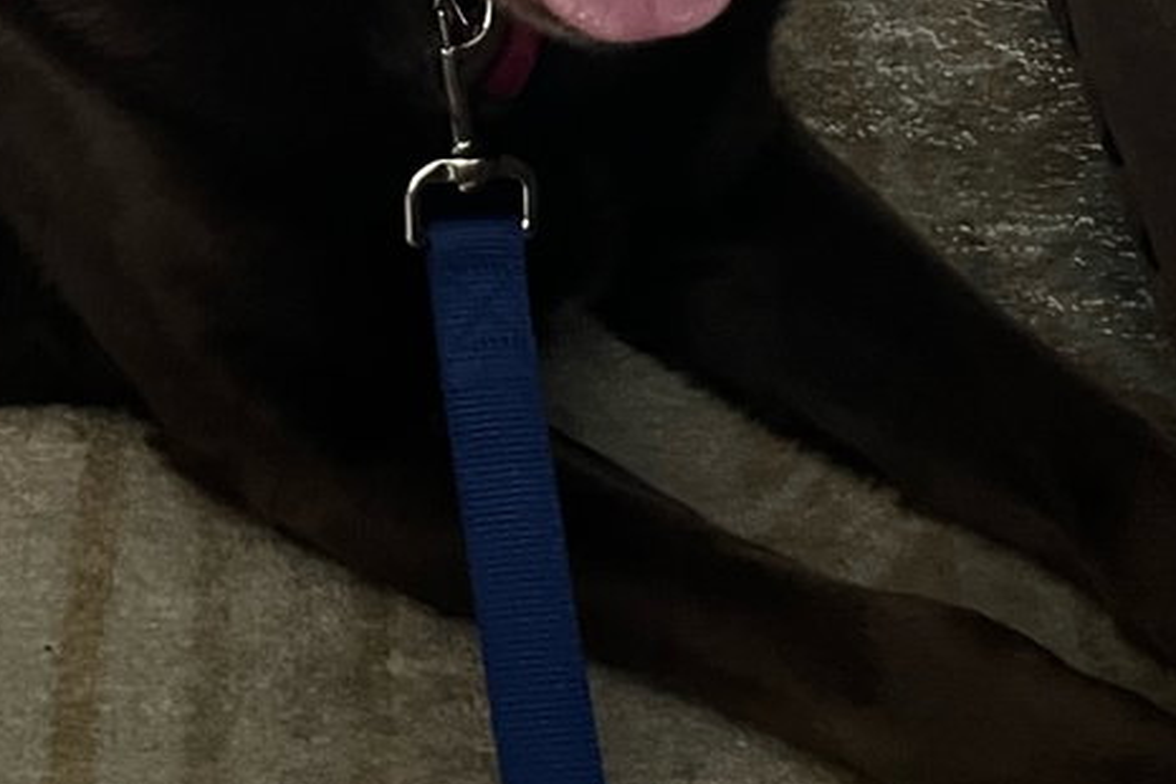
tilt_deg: -33.6
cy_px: -190
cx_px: 83
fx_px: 3038
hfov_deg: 21.4
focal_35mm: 93
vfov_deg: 14.2
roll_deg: +3.6
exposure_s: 1/26
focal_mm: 5.1
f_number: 1.6
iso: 800
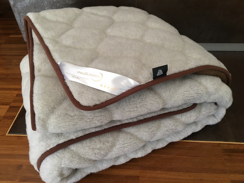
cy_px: 92
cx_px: 122
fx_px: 204
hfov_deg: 61.7
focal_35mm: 29
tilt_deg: -44.2
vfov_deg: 48.2
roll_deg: +3.6
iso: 100
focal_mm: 4.15
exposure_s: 1/33
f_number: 2.2
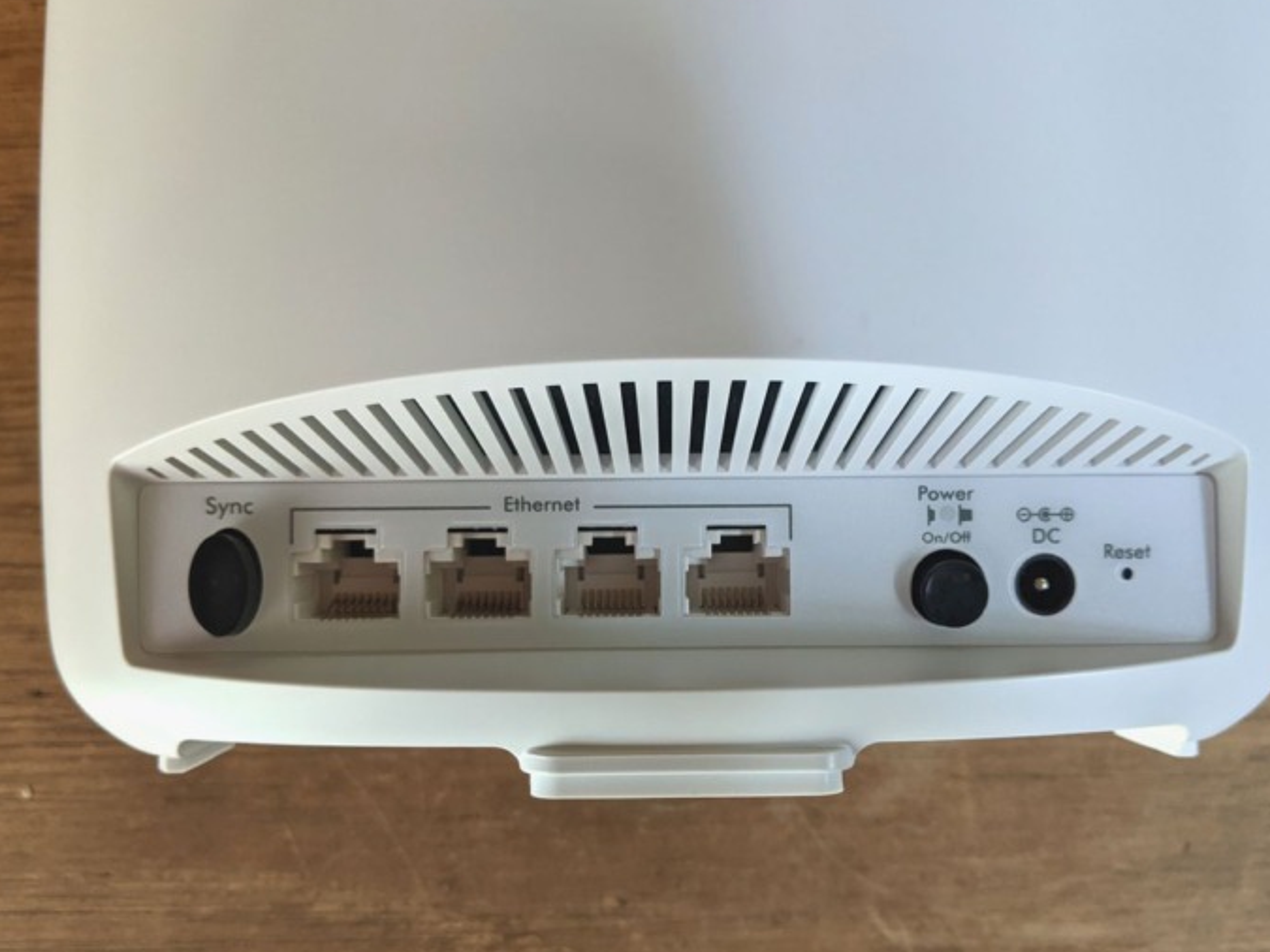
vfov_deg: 44.1
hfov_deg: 56.8
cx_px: 657
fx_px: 1174
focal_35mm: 32
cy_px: 536
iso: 399
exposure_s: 1/62.9
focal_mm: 4.44
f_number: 1.8
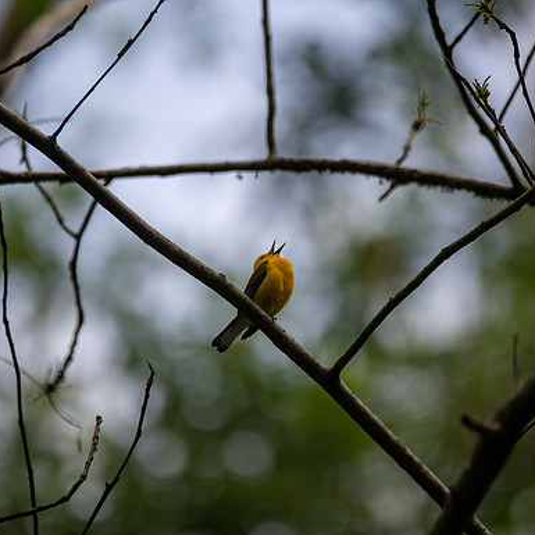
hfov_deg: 2.0
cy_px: 255
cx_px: 279
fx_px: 15370
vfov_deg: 2.0
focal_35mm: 879
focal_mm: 600
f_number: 6.3
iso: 1250
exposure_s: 1/4000
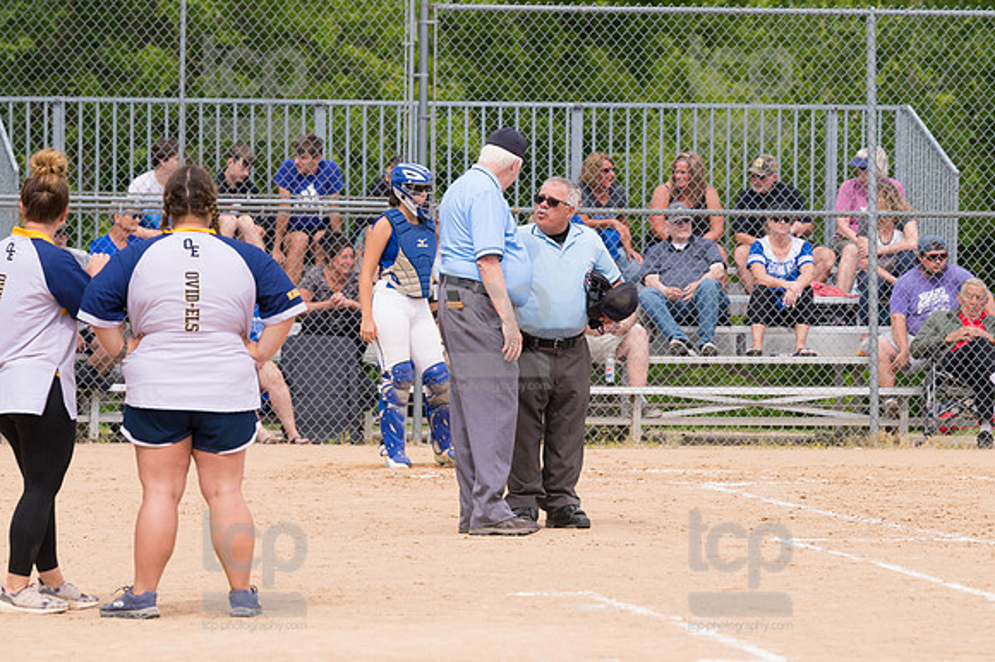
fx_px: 8287
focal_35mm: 300
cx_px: 498
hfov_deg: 6.9
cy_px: 331
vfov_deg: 4.6
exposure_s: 1/1600
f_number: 5.6
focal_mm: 200
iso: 320
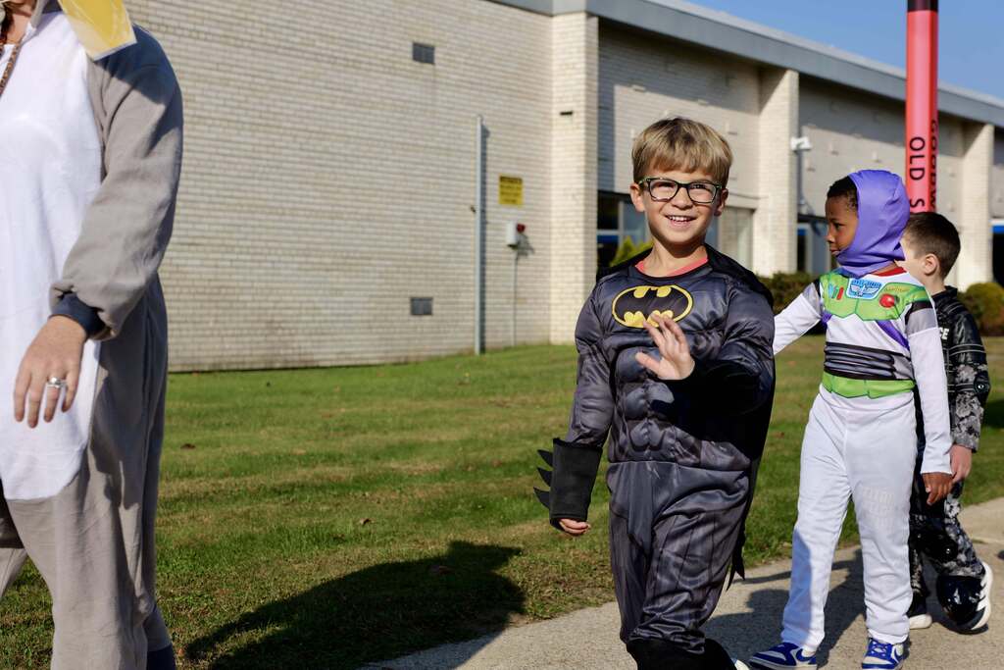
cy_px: 335
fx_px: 1673
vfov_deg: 22.6
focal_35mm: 60
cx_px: 502
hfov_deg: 33.4
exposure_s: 1/800
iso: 100
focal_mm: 60
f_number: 5.6
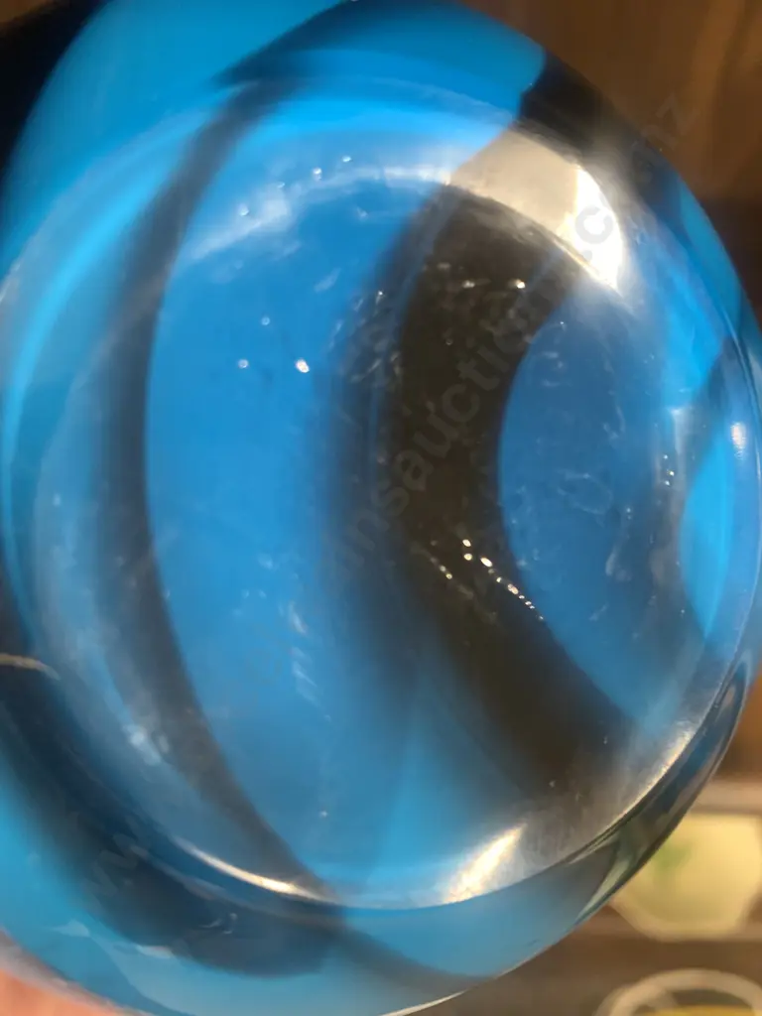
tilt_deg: -59.3
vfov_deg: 67.3
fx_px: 763
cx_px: 381
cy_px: 508
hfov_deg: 53.1
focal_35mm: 26
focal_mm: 4.25
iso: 400
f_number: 1.8
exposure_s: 1/50
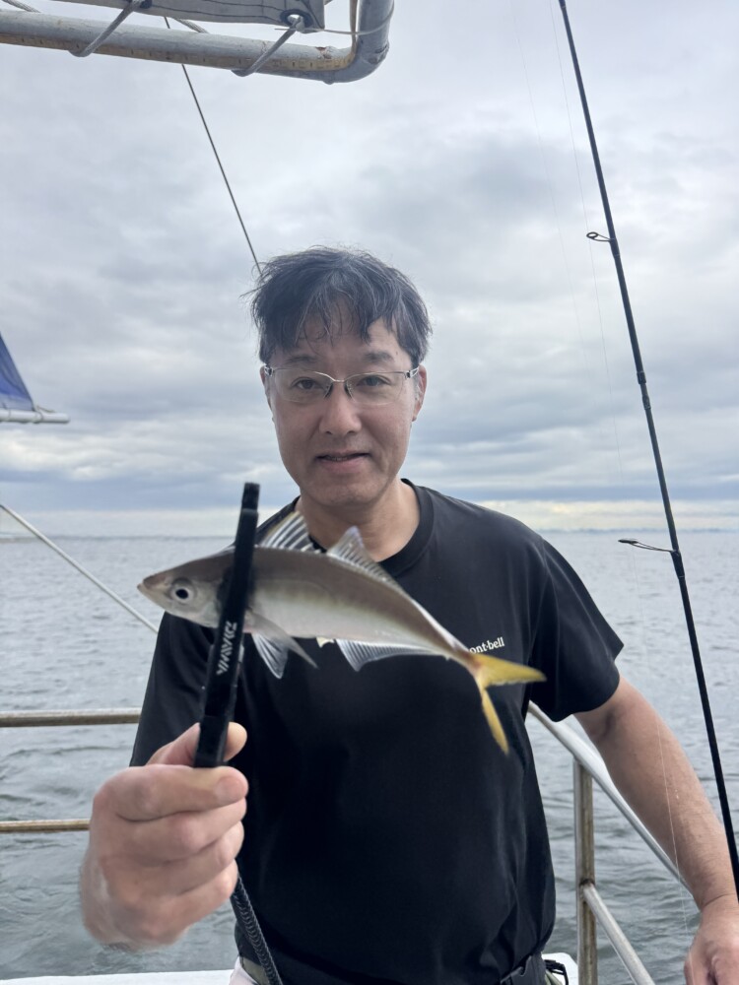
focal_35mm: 24
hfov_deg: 56.8
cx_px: 370
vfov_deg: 71.6
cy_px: 492
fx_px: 683
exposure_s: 1/1678
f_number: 1.78
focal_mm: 6.76
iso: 80
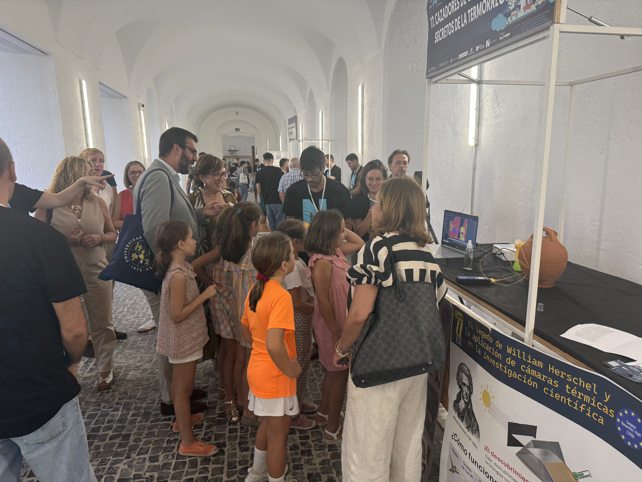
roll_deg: +1.0
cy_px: 241
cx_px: 321
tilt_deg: -10.0
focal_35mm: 24
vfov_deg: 56.8
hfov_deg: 71.6
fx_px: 445
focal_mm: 6.76
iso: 160
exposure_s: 1/100
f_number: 1.78
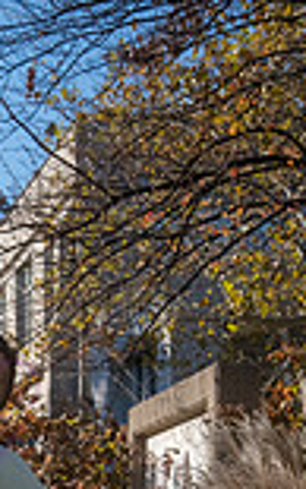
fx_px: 2053
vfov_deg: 13.5
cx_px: -145
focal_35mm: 154
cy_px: 407
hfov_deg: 8.3
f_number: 20
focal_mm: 52
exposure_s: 1/160
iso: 640
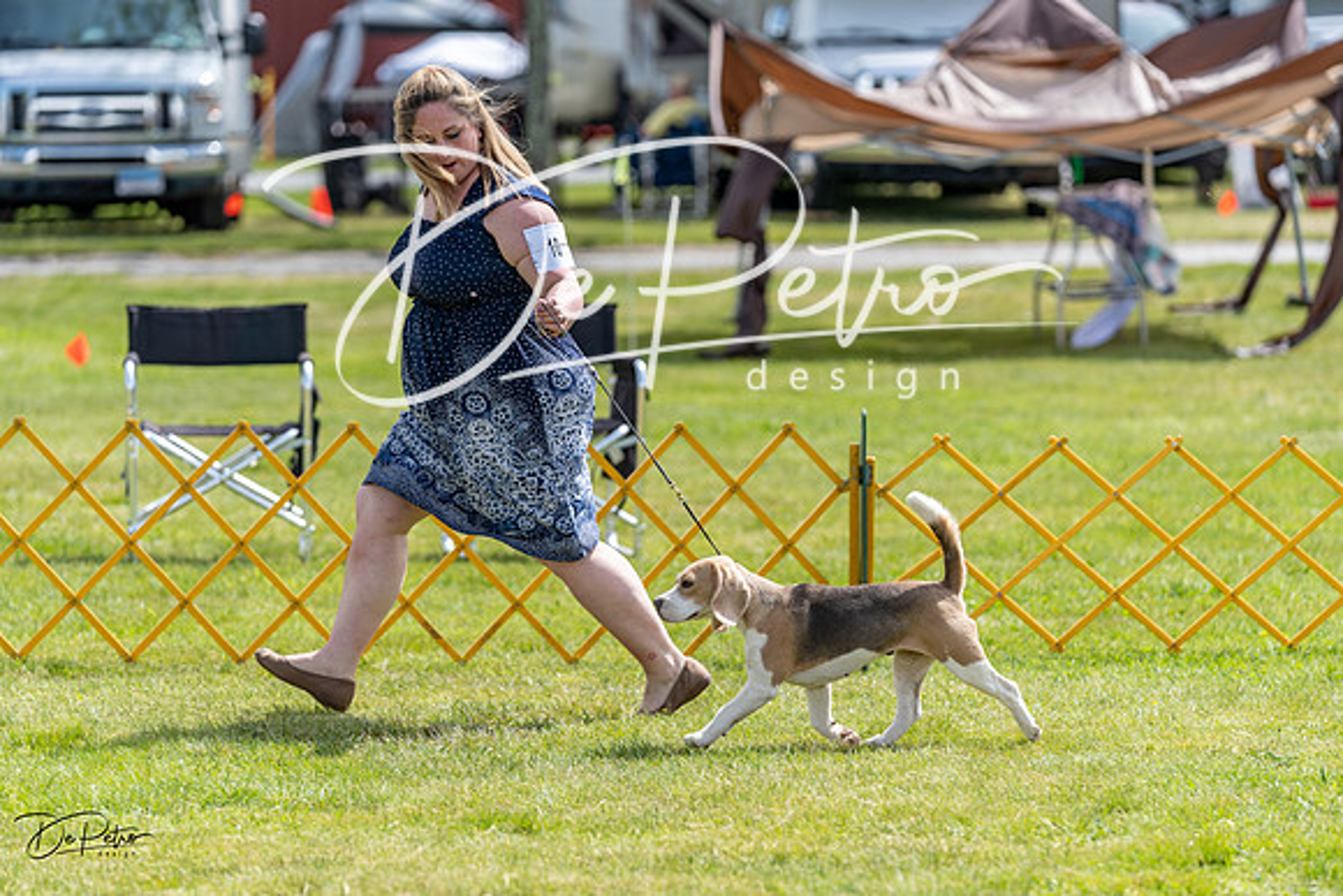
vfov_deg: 8.2
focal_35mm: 168
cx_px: 672
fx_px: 6285
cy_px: 448
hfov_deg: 12.2
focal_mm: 159
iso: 100
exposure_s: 1/1000
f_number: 3.5
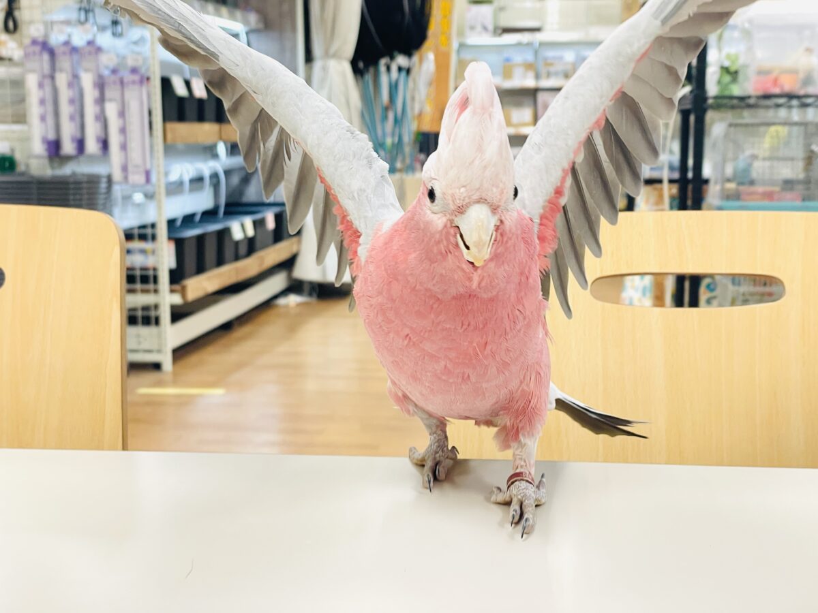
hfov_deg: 36.8
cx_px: 409
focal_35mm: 52
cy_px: 306
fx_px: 1229
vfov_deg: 28.0
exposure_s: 1/99
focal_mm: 6
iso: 100
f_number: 2
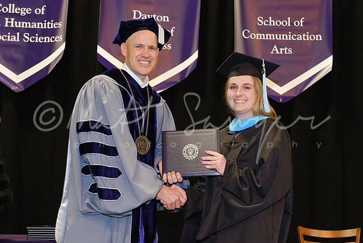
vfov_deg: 24.7
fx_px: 550
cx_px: 206
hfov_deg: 36.5
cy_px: 155
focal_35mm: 55
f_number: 4
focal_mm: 24.9
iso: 1250
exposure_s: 1/125
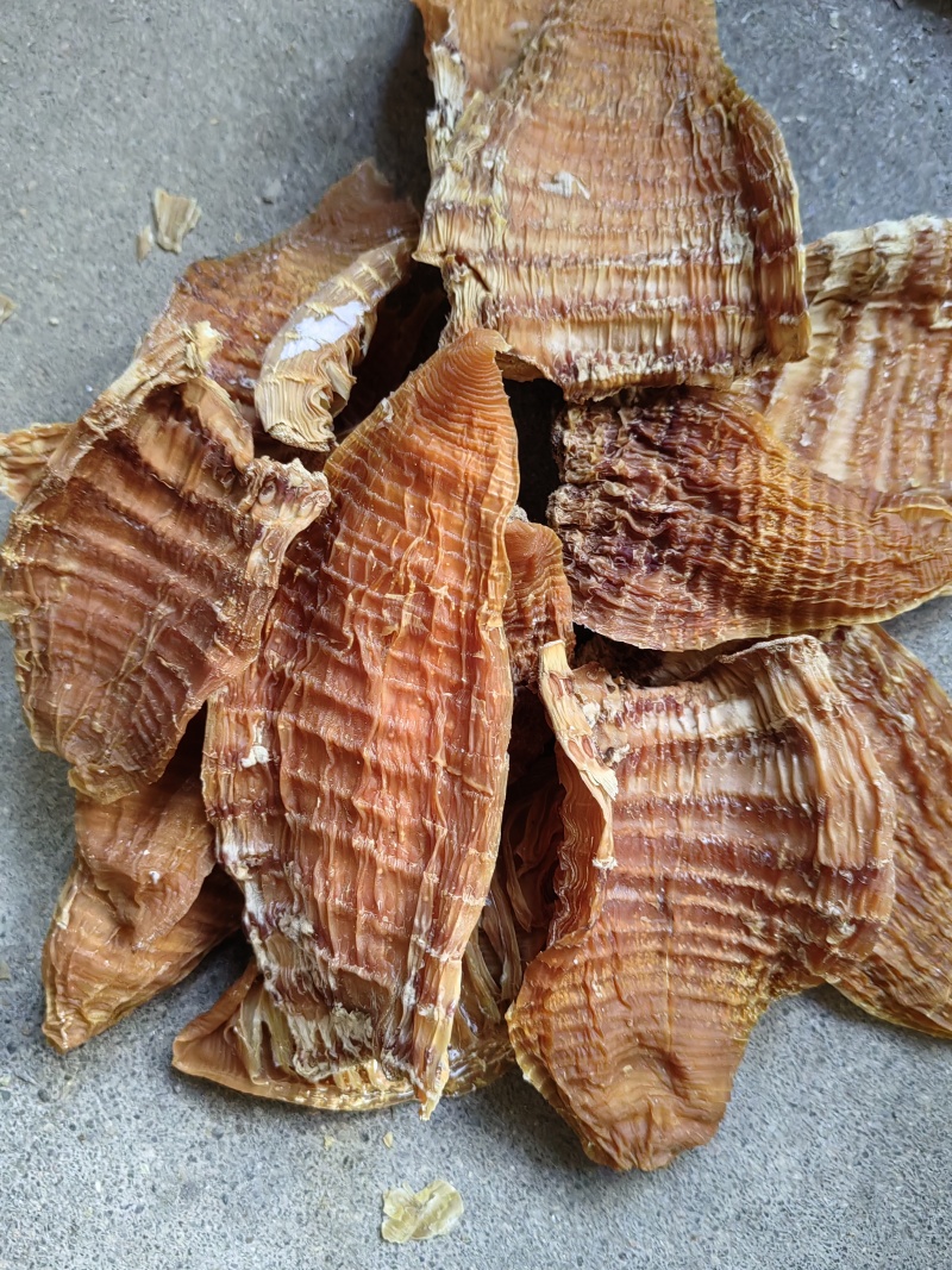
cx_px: 476
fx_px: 990
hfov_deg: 51.3
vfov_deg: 65.3
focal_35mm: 27
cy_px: 635
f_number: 1.9
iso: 400
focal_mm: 5.52
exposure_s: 1/100
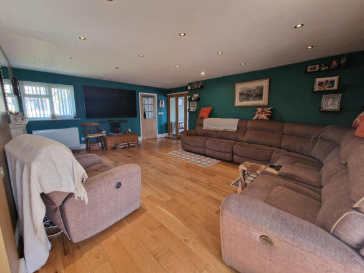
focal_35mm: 13
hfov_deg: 106.2
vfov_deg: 89.9
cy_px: 136
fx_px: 137
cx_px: 182
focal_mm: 2.2
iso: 160
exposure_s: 1/50
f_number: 2.2
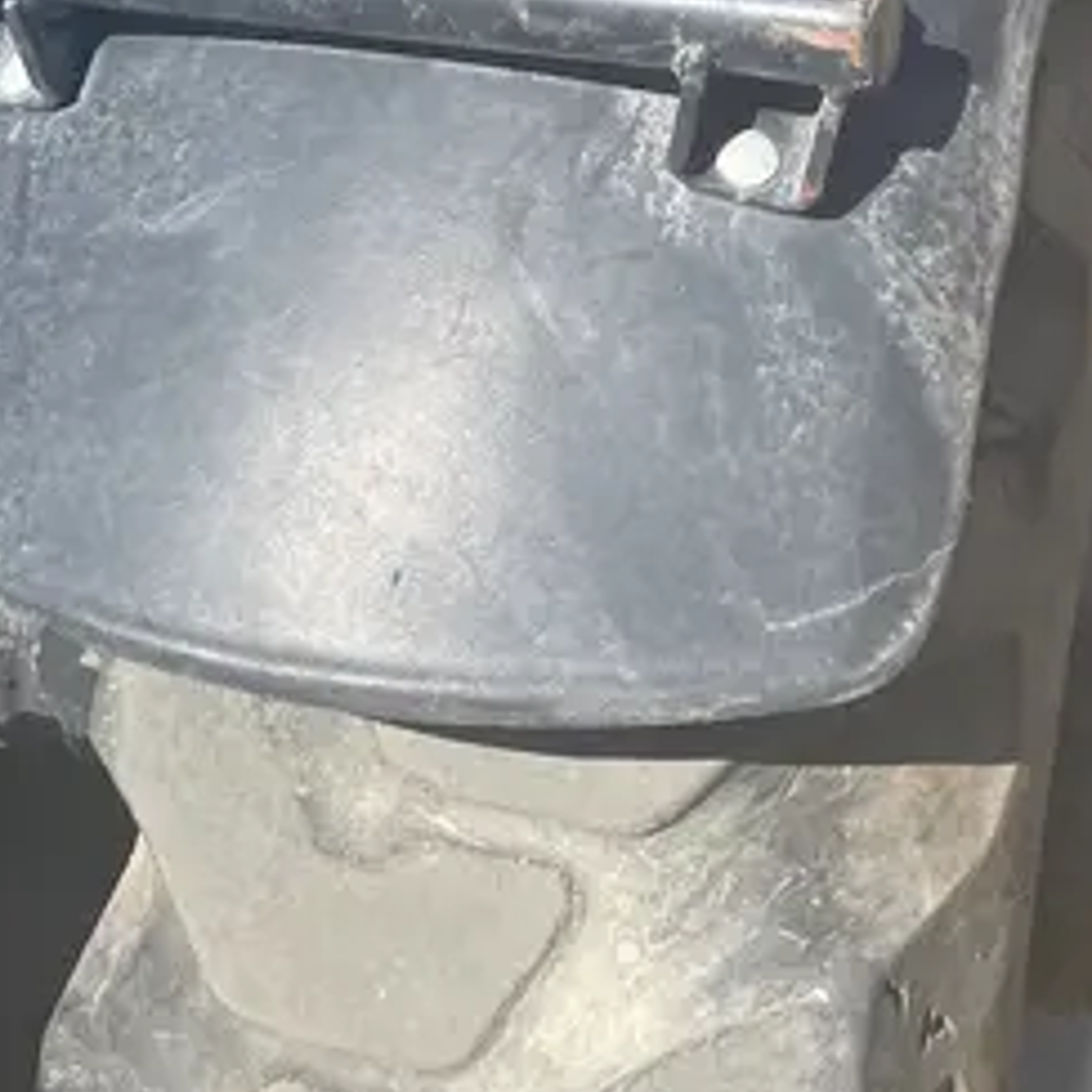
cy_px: 60
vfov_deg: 24.1
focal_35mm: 69
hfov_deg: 25.0
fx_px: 2463
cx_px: 506
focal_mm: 4.2
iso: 50
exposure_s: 1/2618
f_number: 1.6
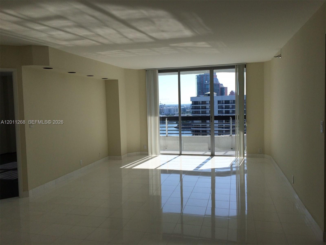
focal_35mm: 30
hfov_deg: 60.0
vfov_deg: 46.8
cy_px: 122
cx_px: 163
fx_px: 283
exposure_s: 1/1172
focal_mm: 4.12
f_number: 2.2
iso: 32
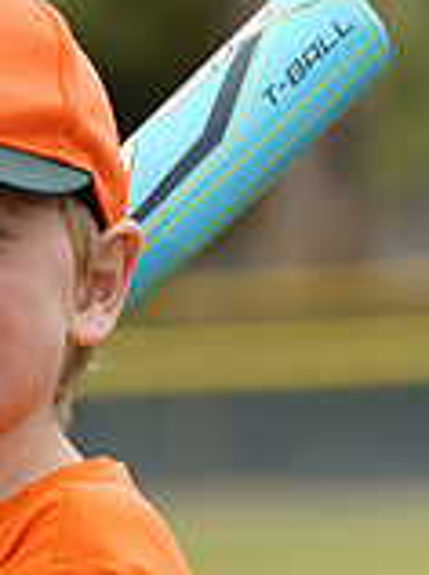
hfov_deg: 2.4
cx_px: -111
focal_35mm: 618
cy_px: 644
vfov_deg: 3.2
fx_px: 10240
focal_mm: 175
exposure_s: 1/250
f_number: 5.6
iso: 50
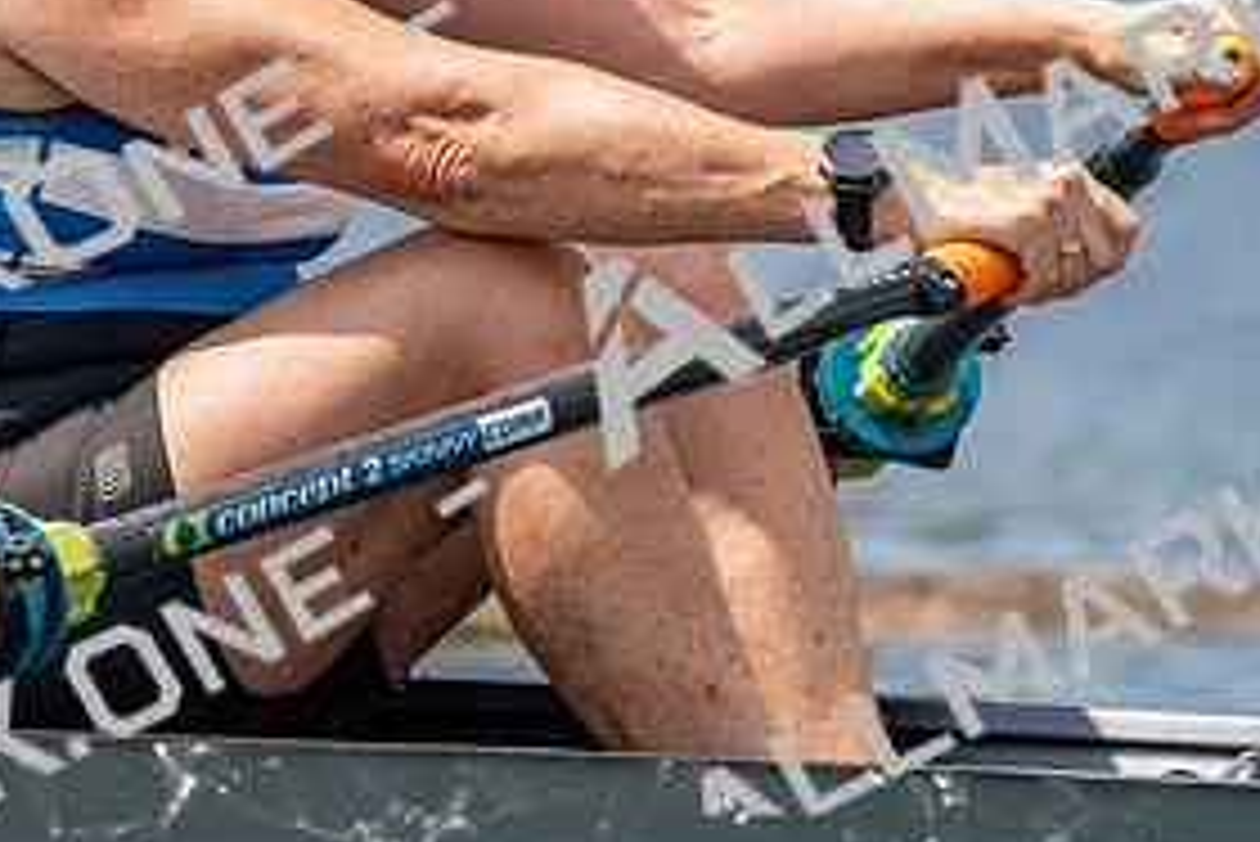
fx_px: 34701
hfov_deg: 2.1
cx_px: 198
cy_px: 43
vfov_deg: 1.4
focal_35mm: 991
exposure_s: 1/1600
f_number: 6.3
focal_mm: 478
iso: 250
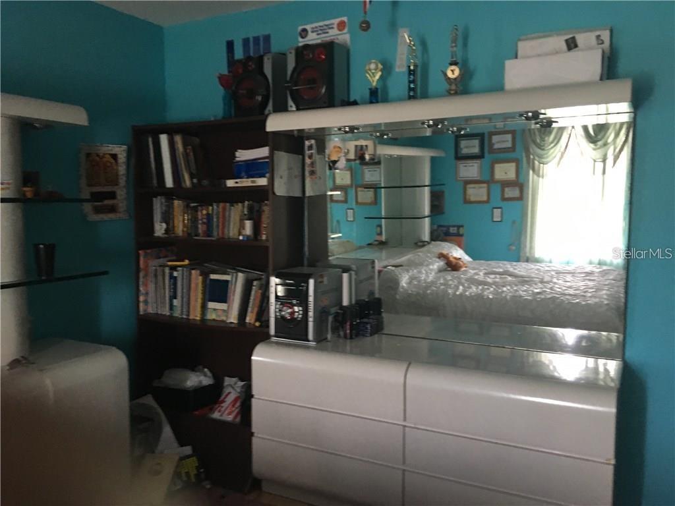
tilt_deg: -2.0
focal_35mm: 29
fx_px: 565
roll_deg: -1.7
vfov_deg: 48.2
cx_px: 338
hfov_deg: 61.7
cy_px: 253
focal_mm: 4.15
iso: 160
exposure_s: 1/30
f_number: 2.2
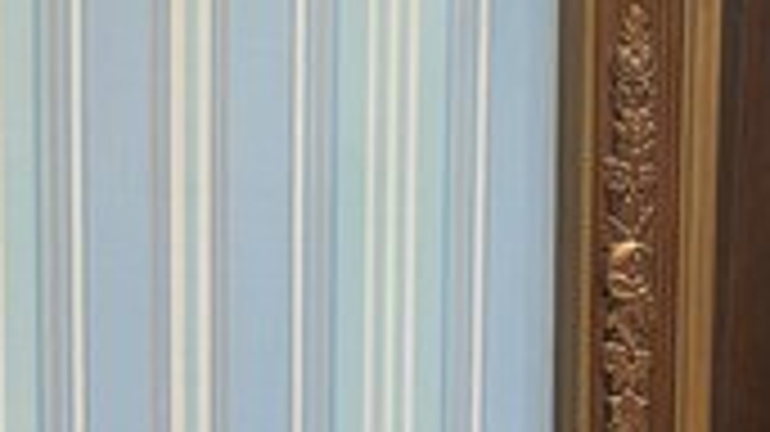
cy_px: 963
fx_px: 3469
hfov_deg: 12.3
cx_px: 1004
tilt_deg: -15.3
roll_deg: -3.3
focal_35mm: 170
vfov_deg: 6.8
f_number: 1.5
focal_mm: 5.7
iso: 32
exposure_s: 1/122
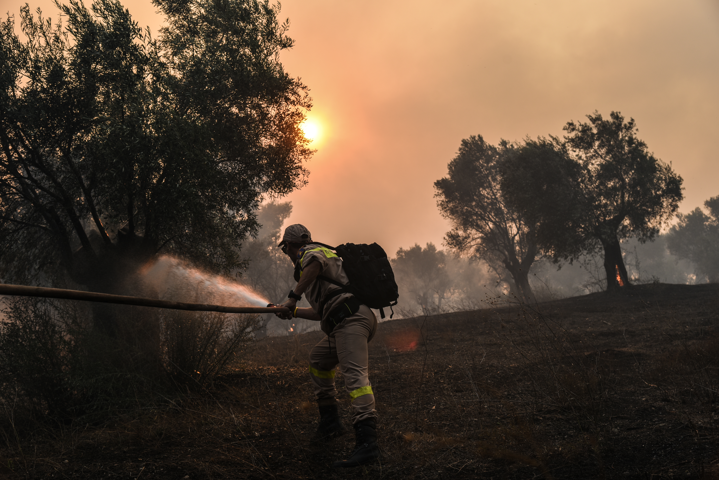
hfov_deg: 44.5
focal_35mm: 44
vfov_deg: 30.5
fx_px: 879
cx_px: 360
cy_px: 240
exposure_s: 1/320
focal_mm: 44
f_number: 5
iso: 125
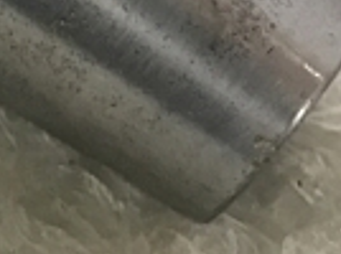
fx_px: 1318
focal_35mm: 134
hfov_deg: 13.3
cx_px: -270
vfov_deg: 10.1
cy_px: -264
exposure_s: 1/30
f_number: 1.8
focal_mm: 3.99
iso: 40
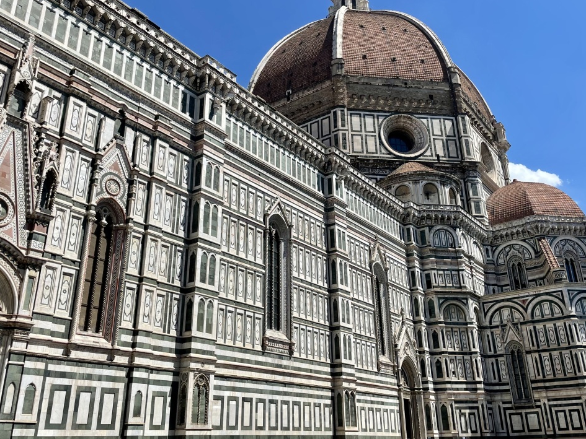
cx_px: 309
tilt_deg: +23.8
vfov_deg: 42.9
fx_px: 559
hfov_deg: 55.3
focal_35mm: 33
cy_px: 205
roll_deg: +2.2
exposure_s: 1/3610
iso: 32
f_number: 1.6
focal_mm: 4.2
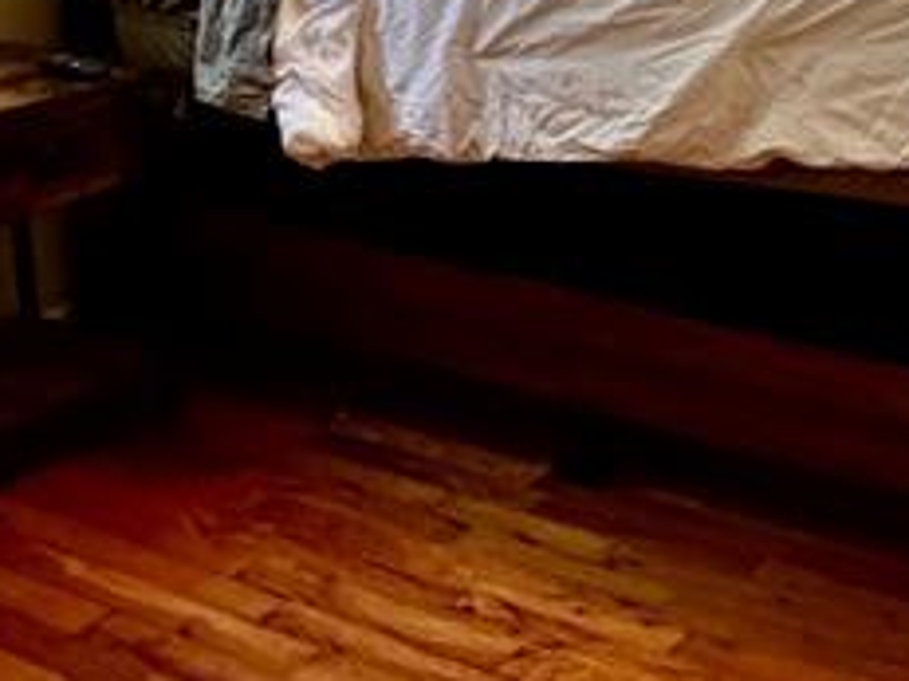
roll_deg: +0.6
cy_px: -122
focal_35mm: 62
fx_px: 1627
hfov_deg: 29.3
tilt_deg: -7.5
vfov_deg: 22.0
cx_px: 897
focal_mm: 2.22
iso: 800
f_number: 2.2
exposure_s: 1/60
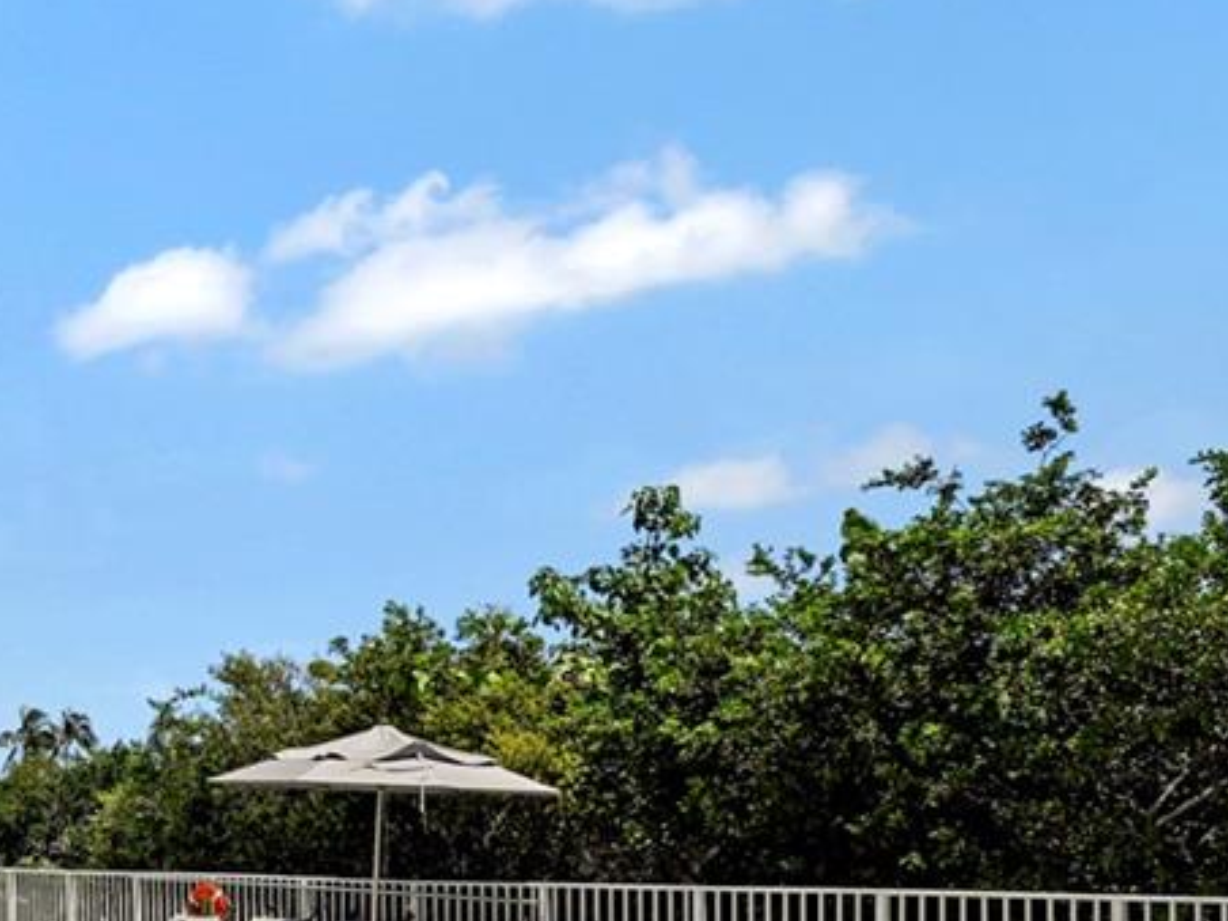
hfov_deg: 27.2
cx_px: -584
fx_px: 1809
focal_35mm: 51
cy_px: 826
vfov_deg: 27.5
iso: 100
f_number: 9
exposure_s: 1/400
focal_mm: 15
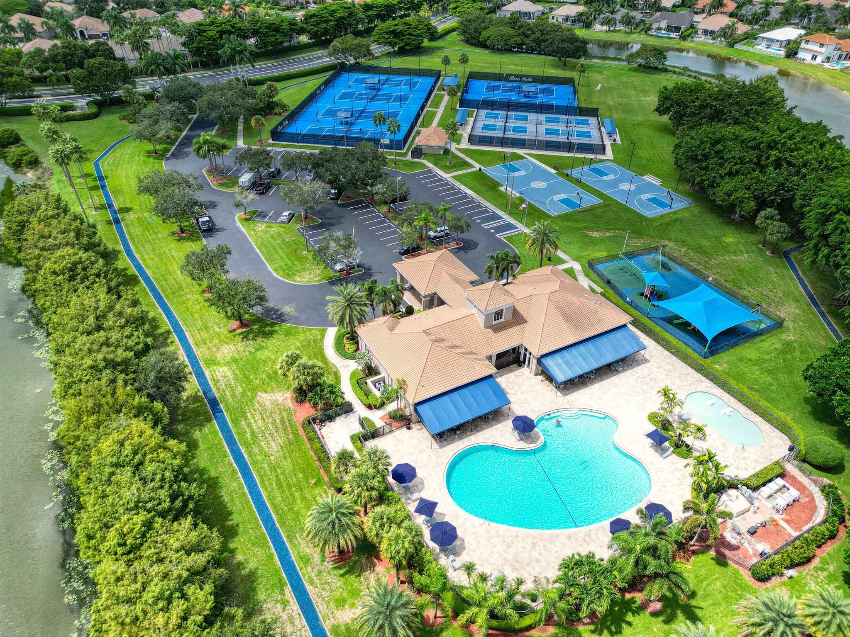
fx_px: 589
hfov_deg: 71.6
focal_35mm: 24
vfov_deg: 56.8
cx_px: 425
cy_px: 318
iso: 160
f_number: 1.7
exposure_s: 1/3000
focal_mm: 6.7
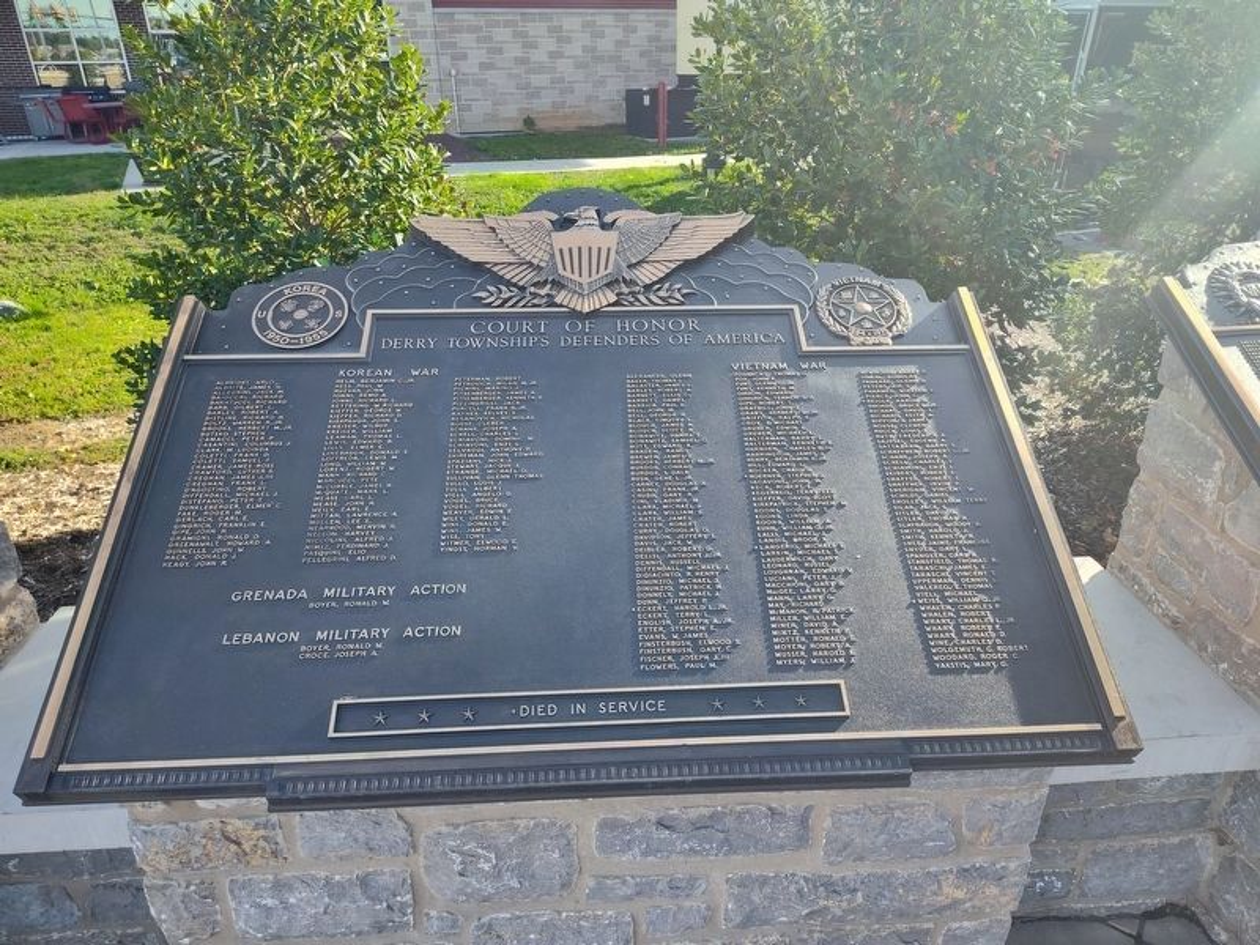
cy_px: 472
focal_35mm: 23
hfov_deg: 73.9
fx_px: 837
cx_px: 630
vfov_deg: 58.9
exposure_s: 1/324
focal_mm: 5.56
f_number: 1.8
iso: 100
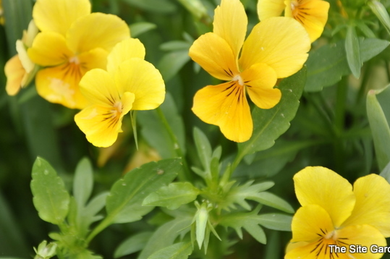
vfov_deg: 5.9
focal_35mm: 234
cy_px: 75
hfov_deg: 8.8
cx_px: 139
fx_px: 2529
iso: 200
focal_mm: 105
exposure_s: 1/160
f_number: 6.3
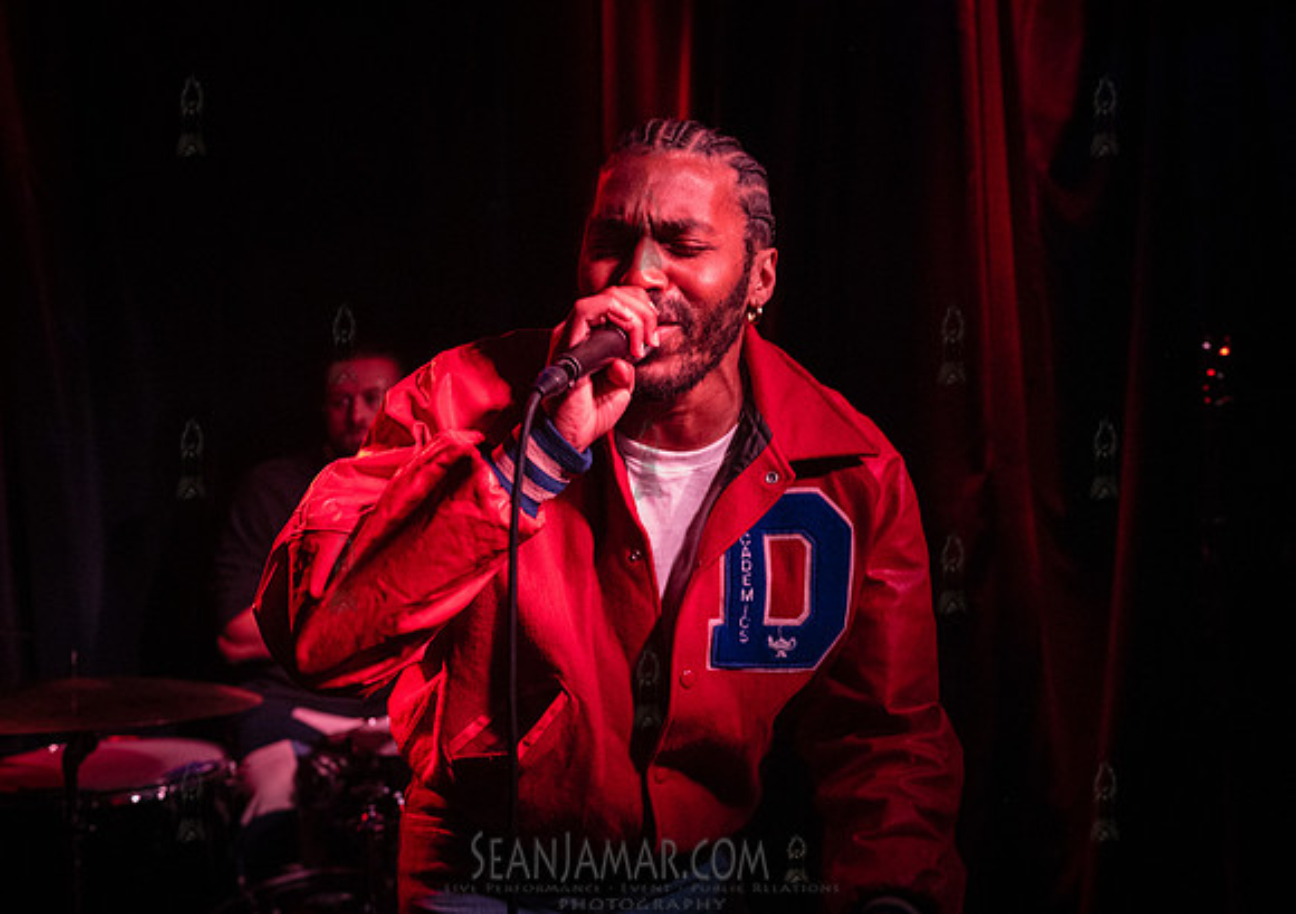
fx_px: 1491
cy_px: 445
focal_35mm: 41
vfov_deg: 34.1
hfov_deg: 46.9
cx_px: 707
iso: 12800
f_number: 3.5
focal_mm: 38
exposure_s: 1/320
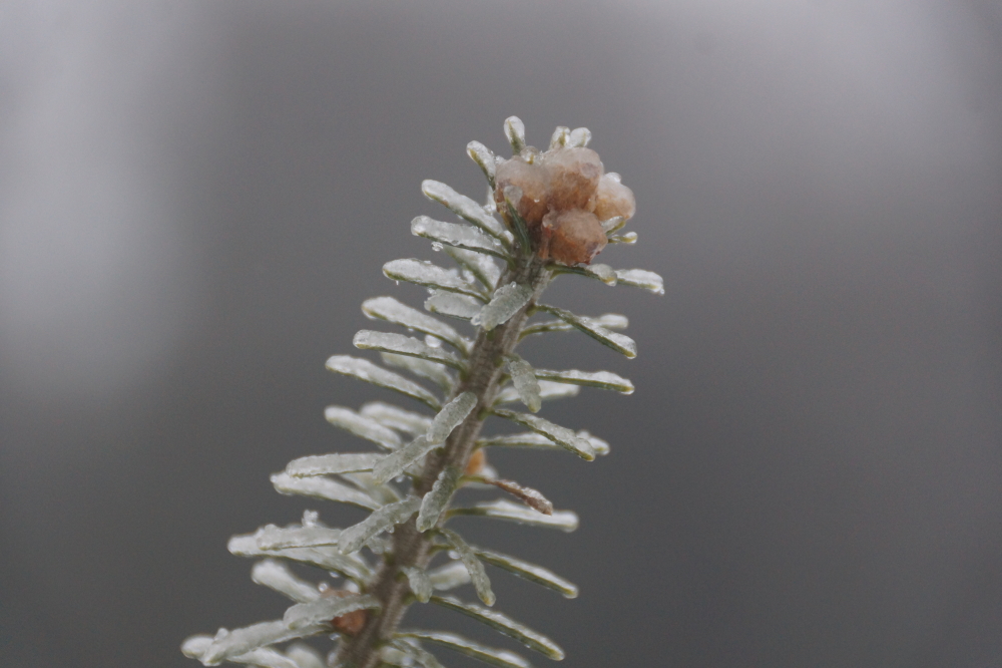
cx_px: 501
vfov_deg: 3.7
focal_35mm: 375
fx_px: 10433
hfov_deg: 5.5
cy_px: 334
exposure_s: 1/400
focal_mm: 250
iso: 800
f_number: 6.3
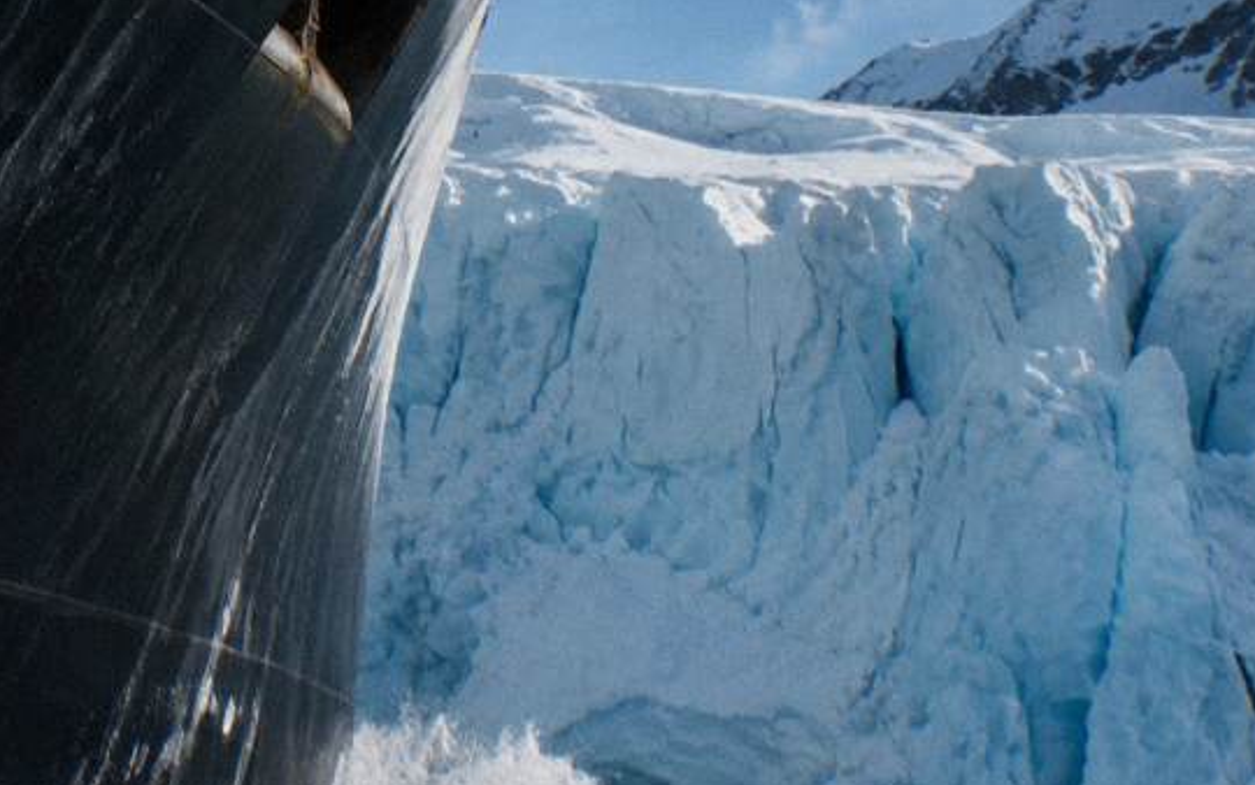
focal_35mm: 66
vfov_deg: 19.7
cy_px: 532
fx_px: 2258
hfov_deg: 31.1
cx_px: 623
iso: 200
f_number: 8
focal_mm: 35
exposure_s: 1/200
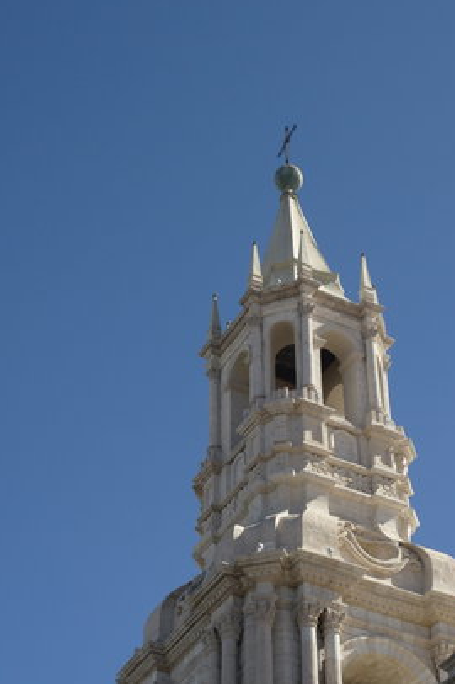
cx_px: 276
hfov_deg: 18.4
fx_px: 1405
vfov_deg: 27.3
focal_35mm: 74
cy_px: 419
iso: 200
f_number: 7.1
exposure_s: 1/320
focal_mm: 33
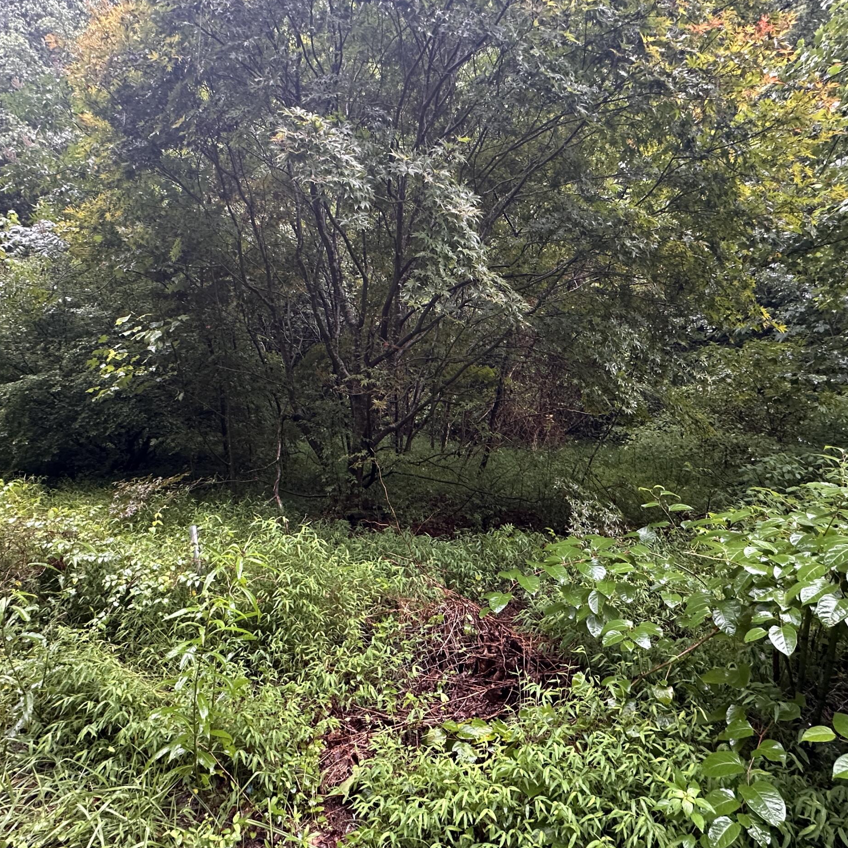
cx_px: 416
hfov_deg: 74.8
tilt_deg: -0.4
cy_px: 420
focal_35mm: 20
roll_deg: -3.0
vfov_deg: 74.8
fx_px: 554
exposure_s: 1/60
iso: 320
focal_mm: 2.22
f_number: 2.2
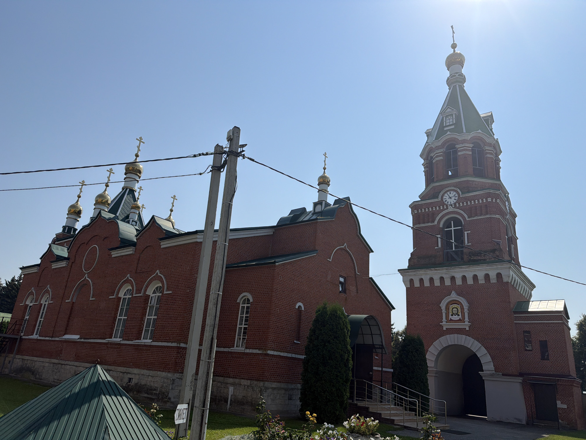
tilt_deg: +20.1
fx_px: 406
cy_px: 220
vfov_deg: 56.8
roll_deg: -5.0
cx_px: 293
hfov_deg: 71.6
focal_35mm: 24
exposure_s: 1/17544
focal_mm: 6.76
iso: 80
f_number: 1.78
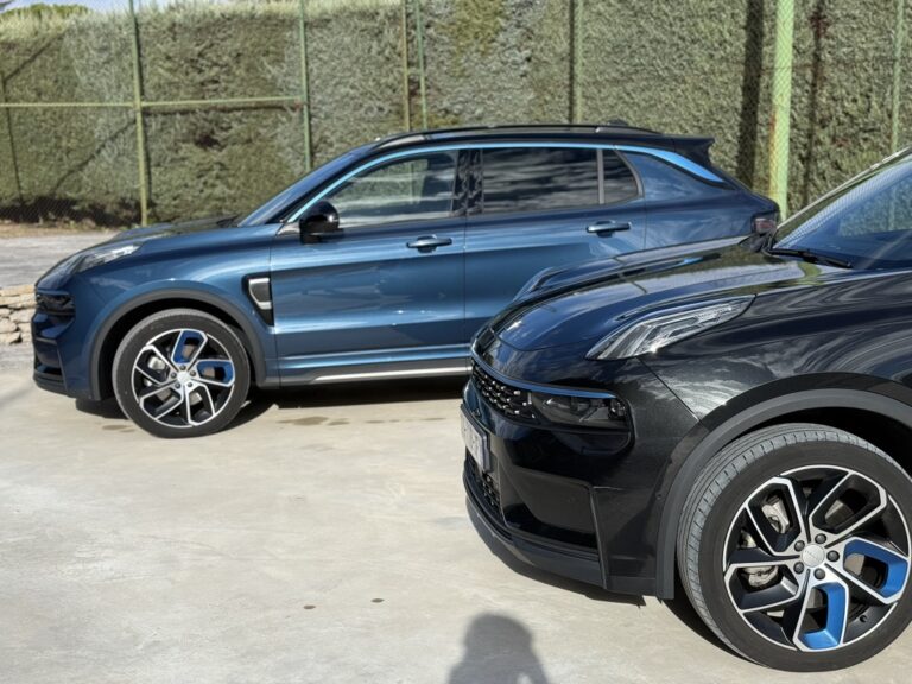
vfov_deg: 30.3
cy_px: 342
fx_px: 1265
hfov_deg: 39.7
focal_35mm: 48
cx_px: 456
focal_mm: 6.76
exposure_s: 1/4098
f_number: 1.78
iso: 64
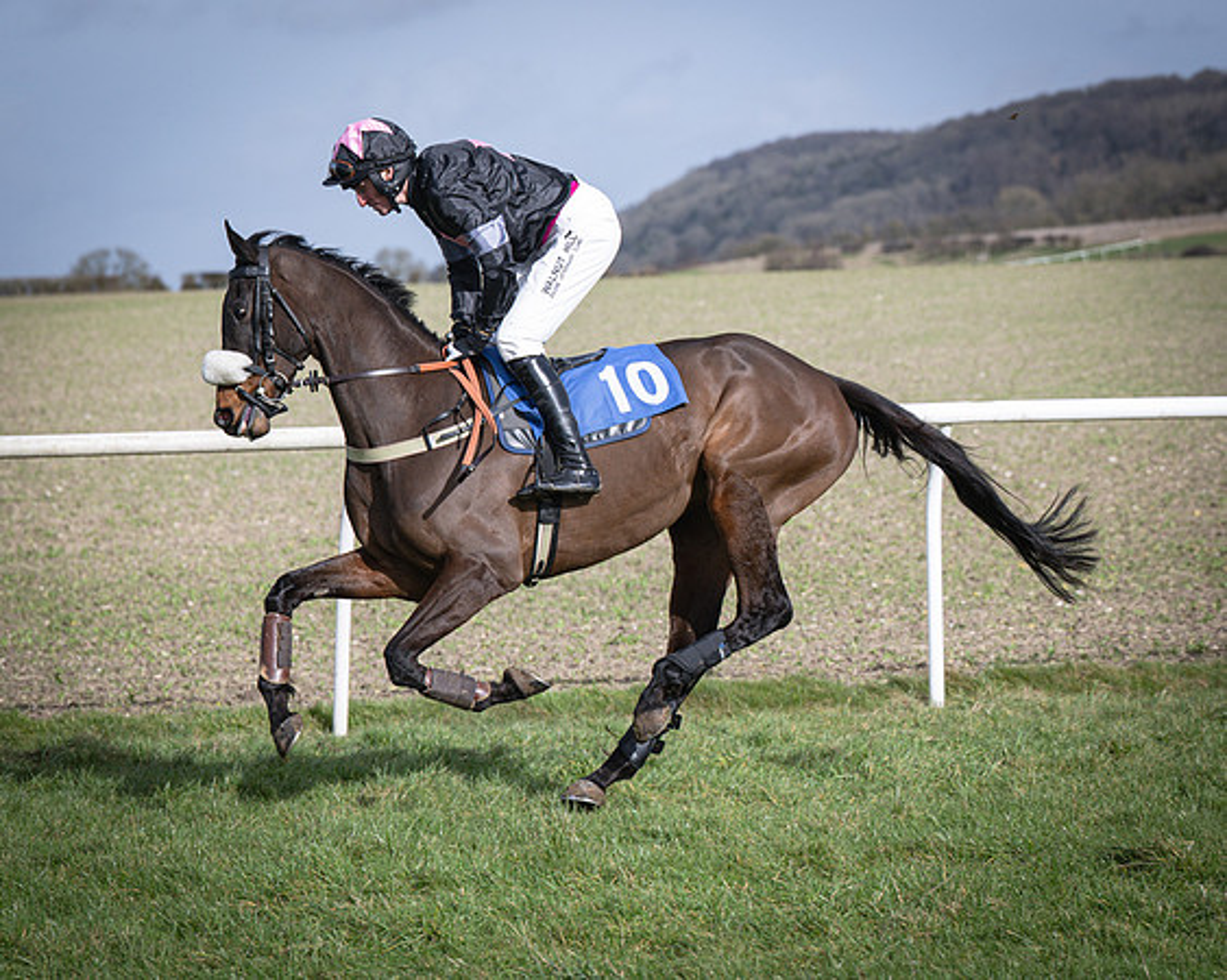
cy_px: 532
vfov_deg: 9.8
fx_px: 5720
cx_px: 501
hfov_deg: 12.2
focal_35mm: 158
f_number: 4
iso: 200
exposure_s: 1/2000
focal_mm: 94
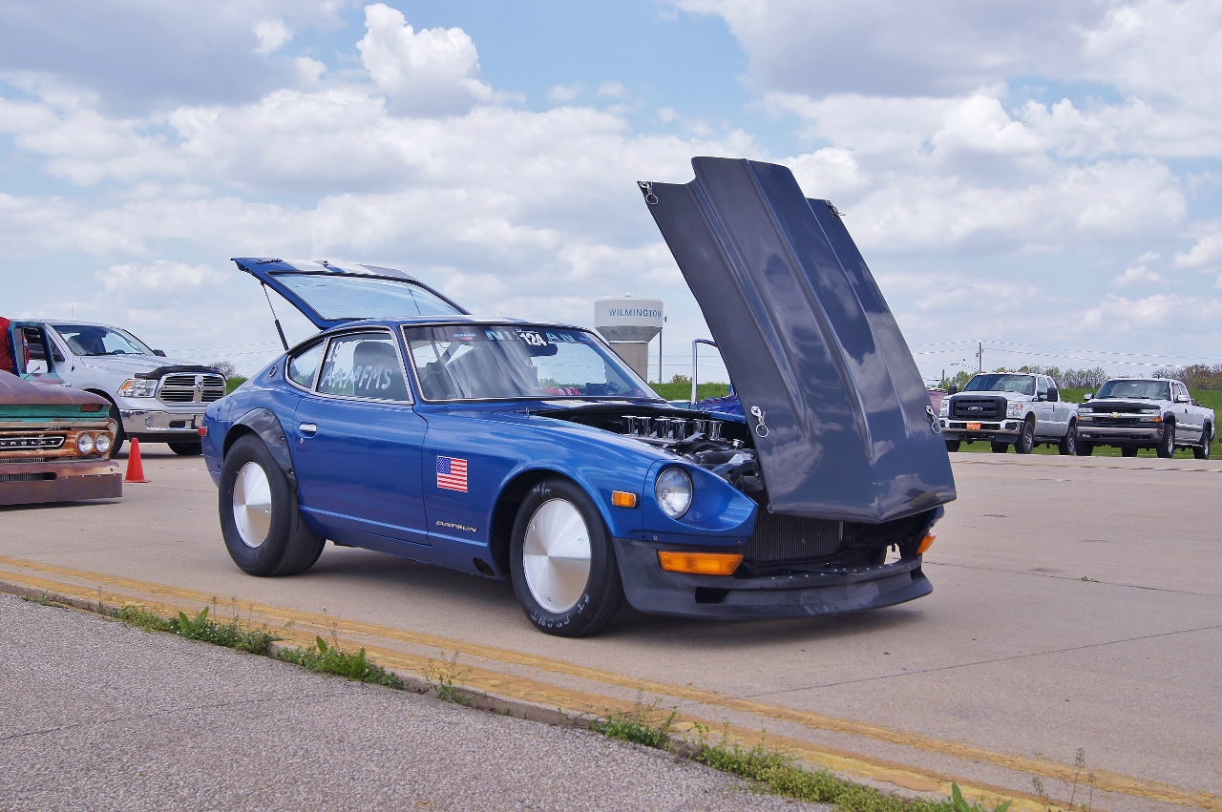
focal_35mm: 42
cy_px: 406
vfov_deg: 31.8
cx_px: 611
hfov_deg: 46.4
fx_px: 1424
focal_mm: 28
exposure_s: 1/250
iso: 100
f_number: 8
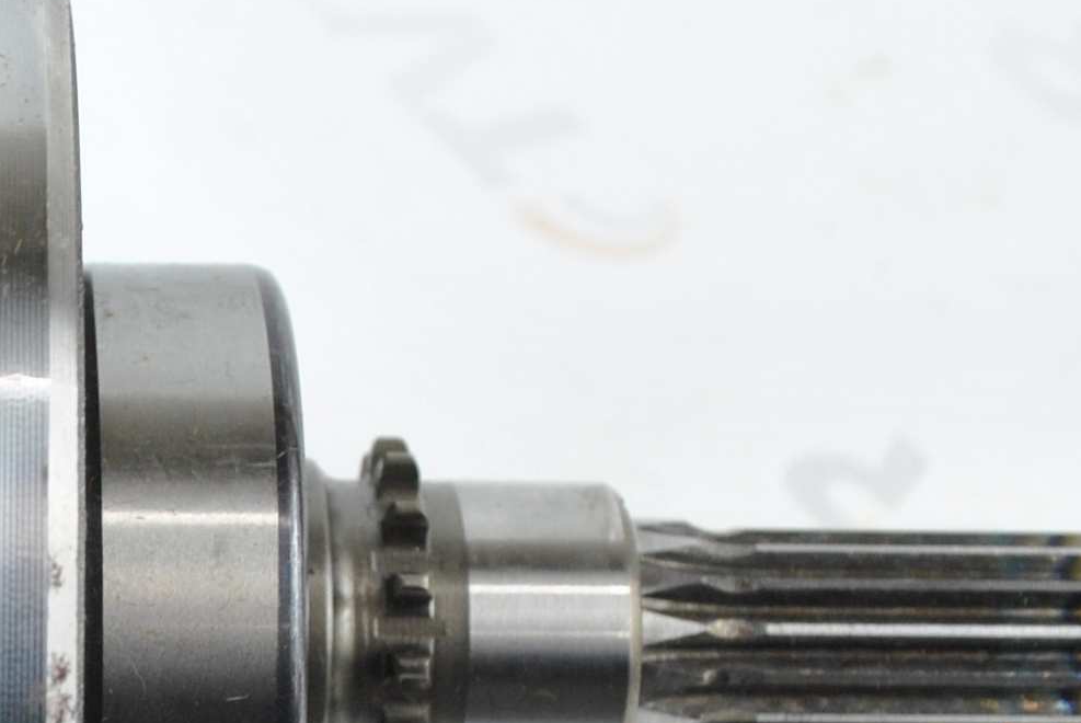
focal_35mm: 104
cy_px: 712
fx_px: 3126
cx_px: -93
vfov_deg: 13.0
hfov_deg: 18.9
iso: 200
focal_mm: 18
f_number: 5
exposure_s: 1/25
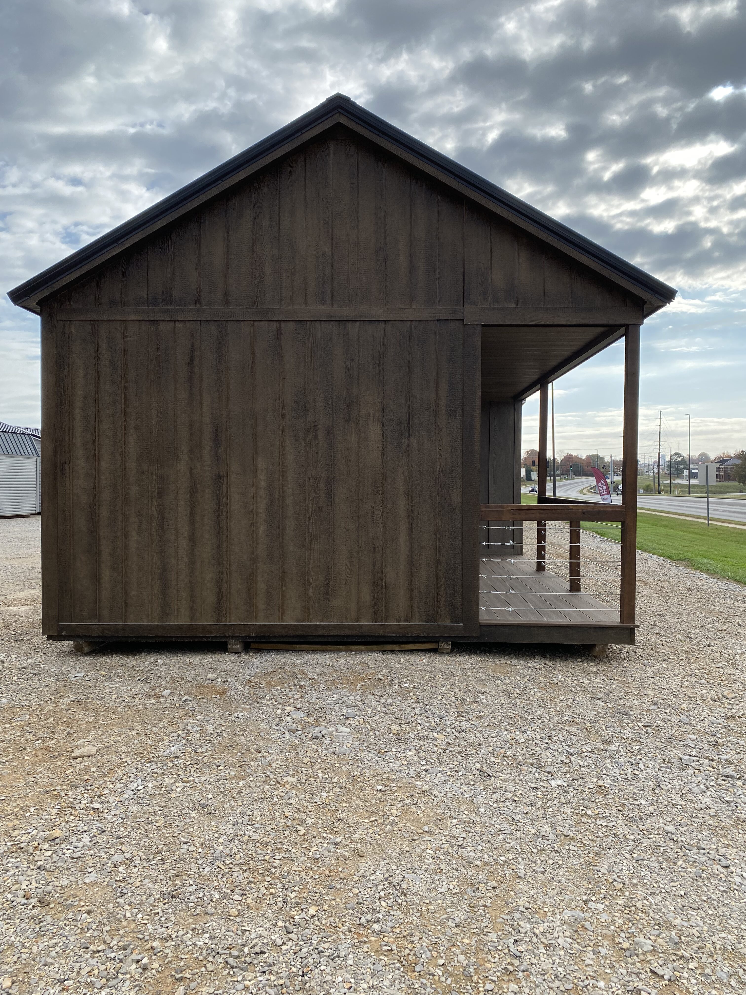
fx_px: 747
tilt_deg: -2.0
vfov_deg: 67.3
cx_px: 373
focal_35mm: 26
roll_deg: -0.7
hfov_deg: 53.1
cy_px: 498
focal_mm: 4.25
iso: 32
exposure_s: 1/1996
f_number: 1.8
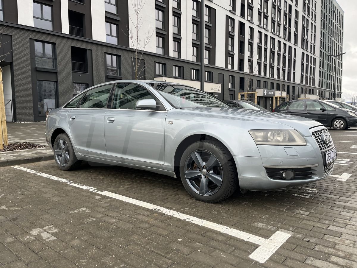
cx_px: 178
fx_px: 268
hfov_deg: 67.3
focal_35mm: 26
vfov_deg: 53.1
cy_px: 134
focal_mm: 5.1
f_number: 1.6
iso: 50
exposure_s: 1/539
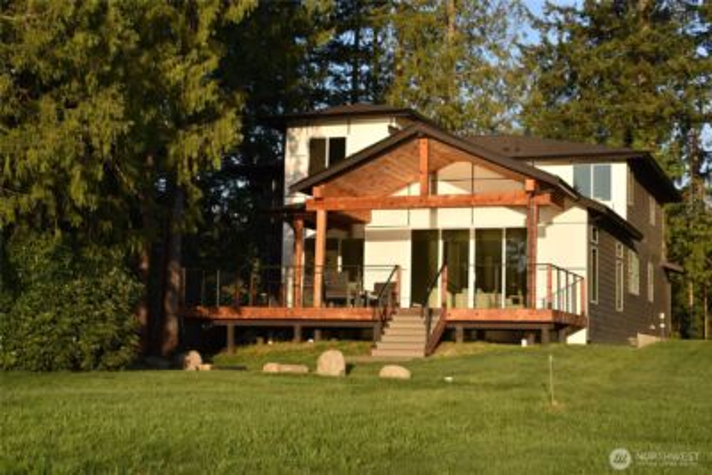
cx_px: 356
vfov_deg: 23.8
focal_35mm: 57
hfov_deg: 35.0
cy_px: 238
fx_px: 1128
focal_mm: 38
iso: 100
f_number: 8
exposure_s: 1/200
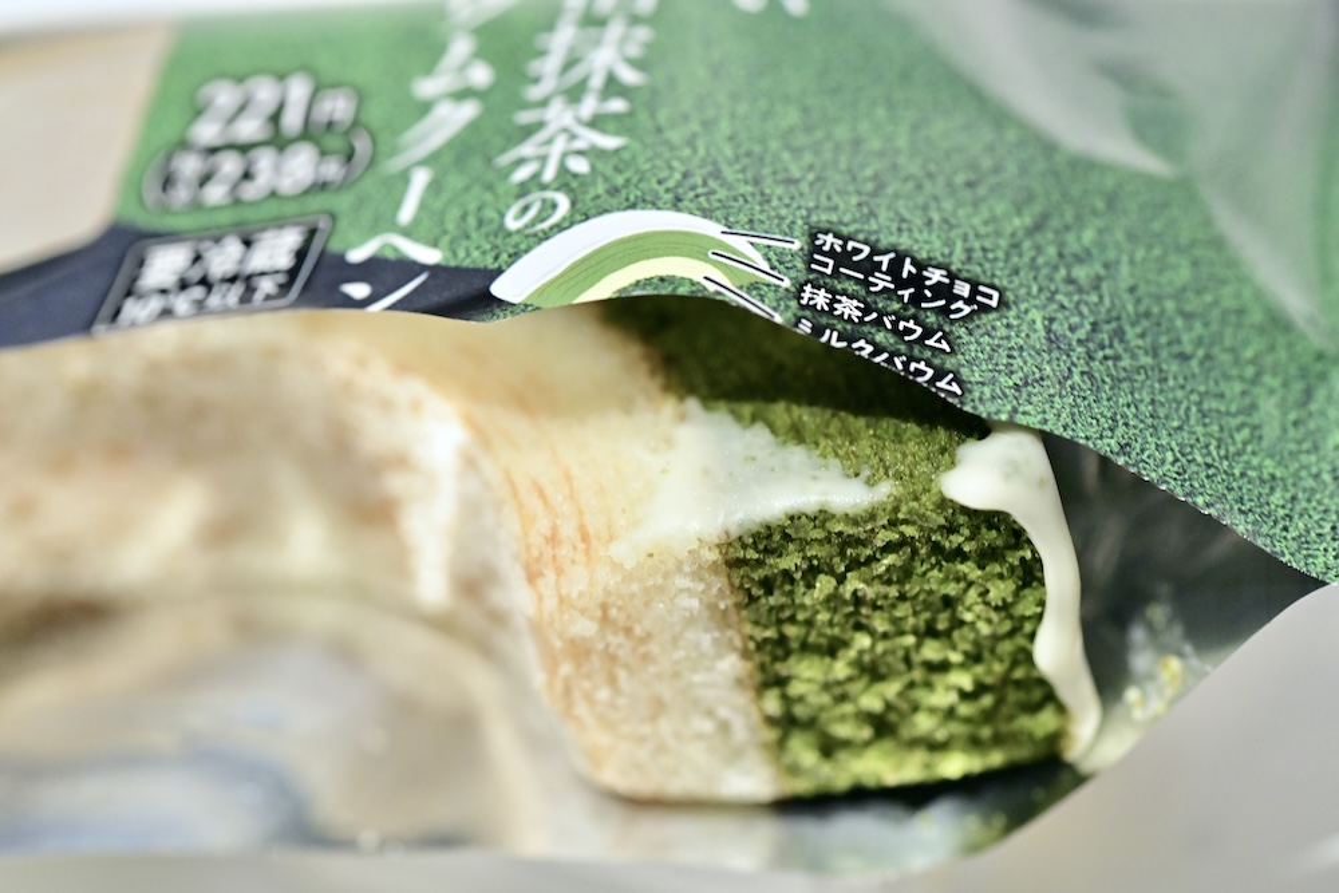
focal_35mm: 60
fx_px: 2232
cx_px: 670
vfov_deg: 22.6
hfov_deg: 33.4
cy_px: 446
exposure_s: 1/100
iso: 6400
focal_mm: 60
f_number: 5.6
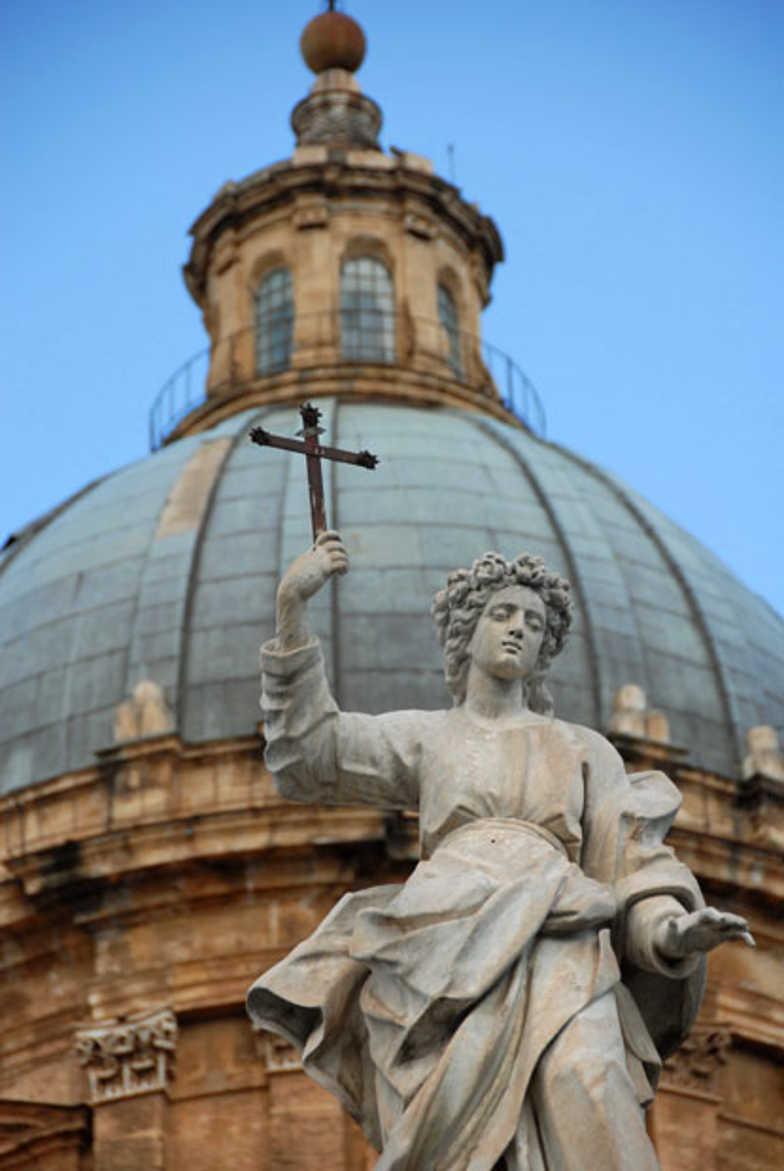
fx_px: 6352
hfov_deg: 7.1
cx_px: 392
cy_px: 586
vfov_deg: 10.5
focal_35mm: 195
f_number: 5.6
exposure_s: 1/800
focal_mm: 130
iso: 400
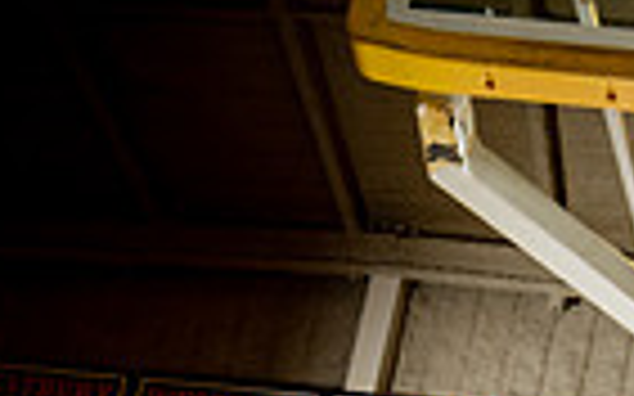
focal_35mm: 78
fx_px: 1347
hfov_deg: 25.6
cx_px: 571
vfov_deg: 12.7
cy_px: 972
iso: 400
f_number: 4
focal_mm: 24
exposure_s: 1/250
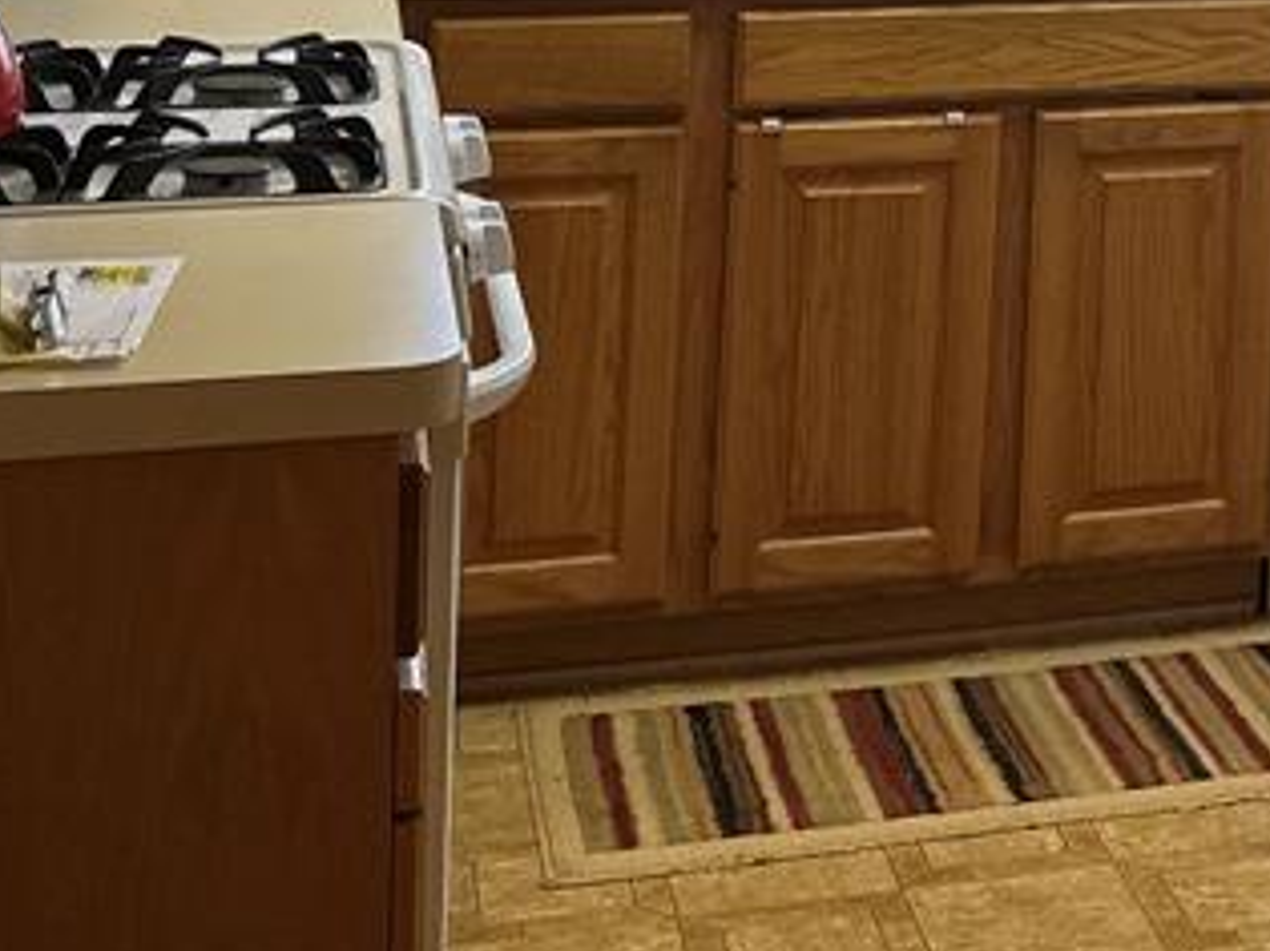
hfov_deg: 23.4
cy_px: -379
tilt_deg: -0.9
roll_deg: -2.1
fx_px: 2861
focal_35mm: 78
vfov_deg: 17.4
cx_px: 1431
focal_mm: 6.86
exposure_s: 1/188
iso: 64
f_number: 1.78
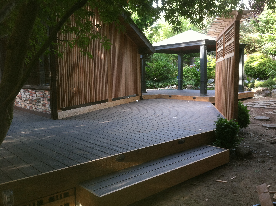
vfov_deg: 40.6
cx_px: 138
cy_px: 103
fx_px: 279
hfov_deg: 52.7
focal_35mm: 35
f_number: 2.8
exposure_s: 1/40
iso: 80
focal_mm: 3.85
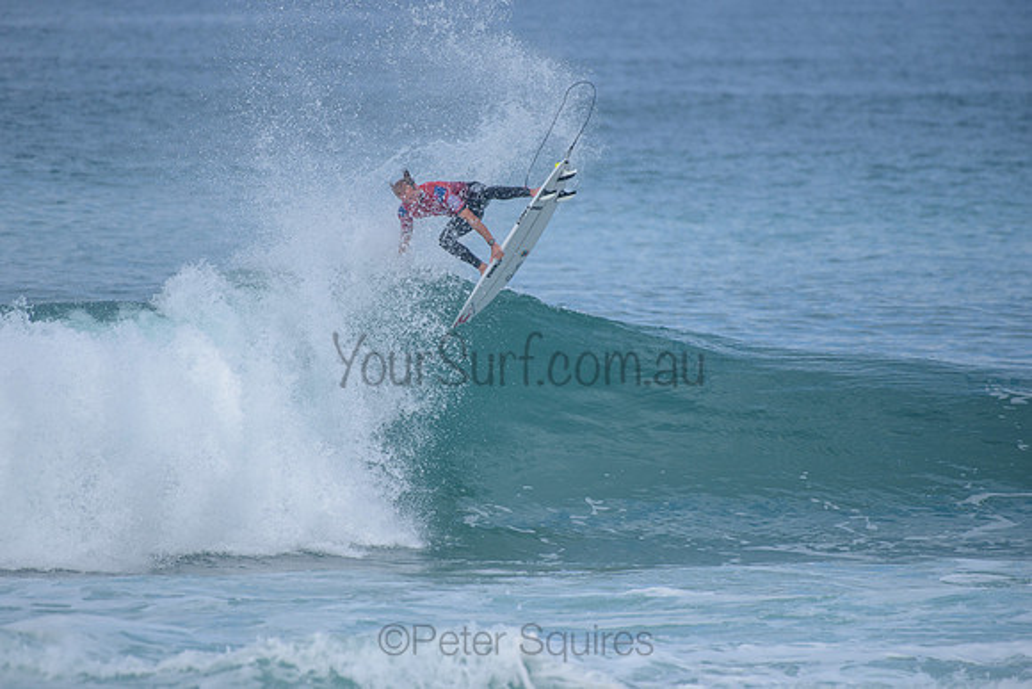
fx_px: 15814
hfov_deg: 3.7
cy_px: 323
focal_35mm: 552
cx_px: 477
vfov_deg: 2.5
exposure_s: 1/2000
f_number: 5.6
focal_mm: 500
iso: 320
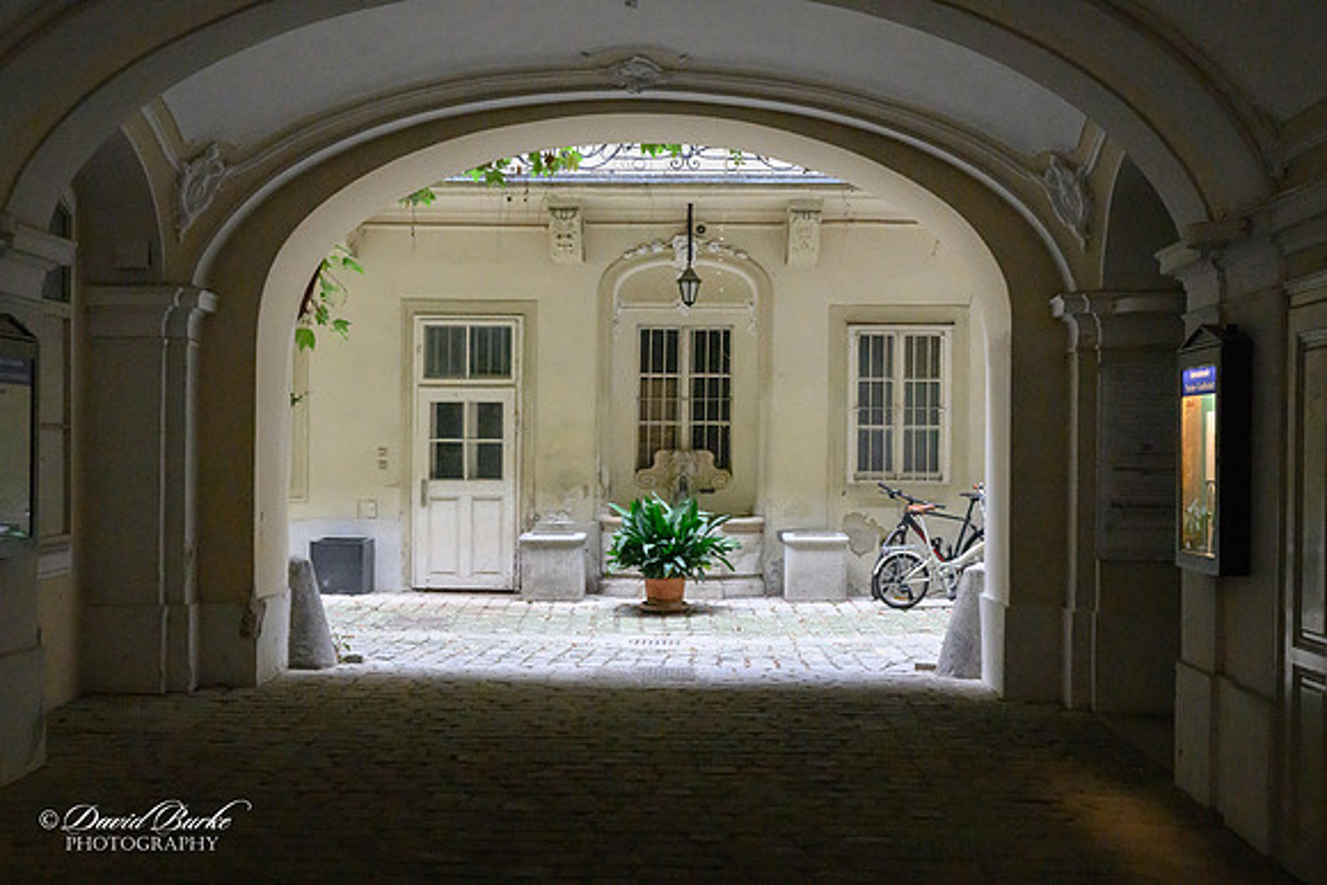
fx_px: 1880
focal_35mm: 51
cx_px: 664
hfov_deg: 38.9
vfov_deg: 26.5
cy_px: 442
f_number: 8
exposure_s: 1/250
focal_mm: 51
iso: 16000
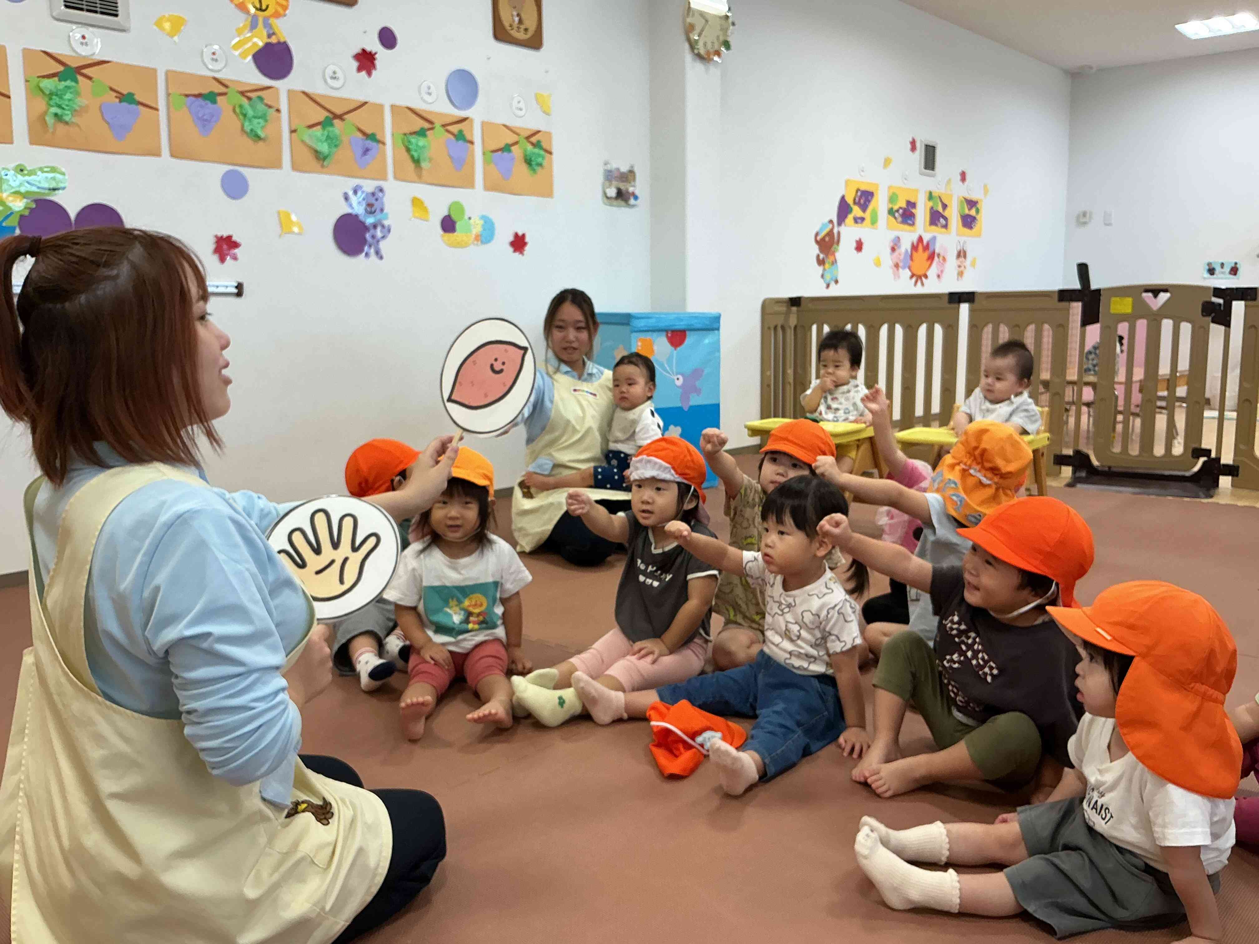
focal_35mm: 29
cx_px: 630
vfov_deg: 48.2
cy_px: 472
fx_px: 1055
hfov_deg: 61.7
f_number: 1.8
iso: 64
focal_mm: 3
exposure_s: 1/120
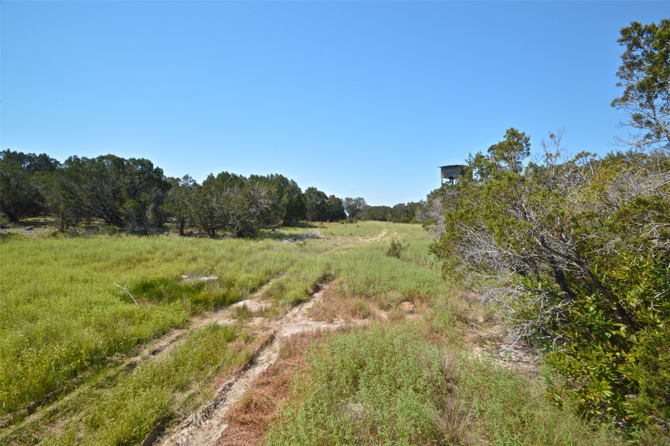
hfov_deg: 100.4
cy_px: 223
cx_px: 335
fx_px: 279
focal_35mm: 15
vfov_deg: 77.2
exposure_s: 1/50
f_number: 16
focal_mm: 10
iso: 200
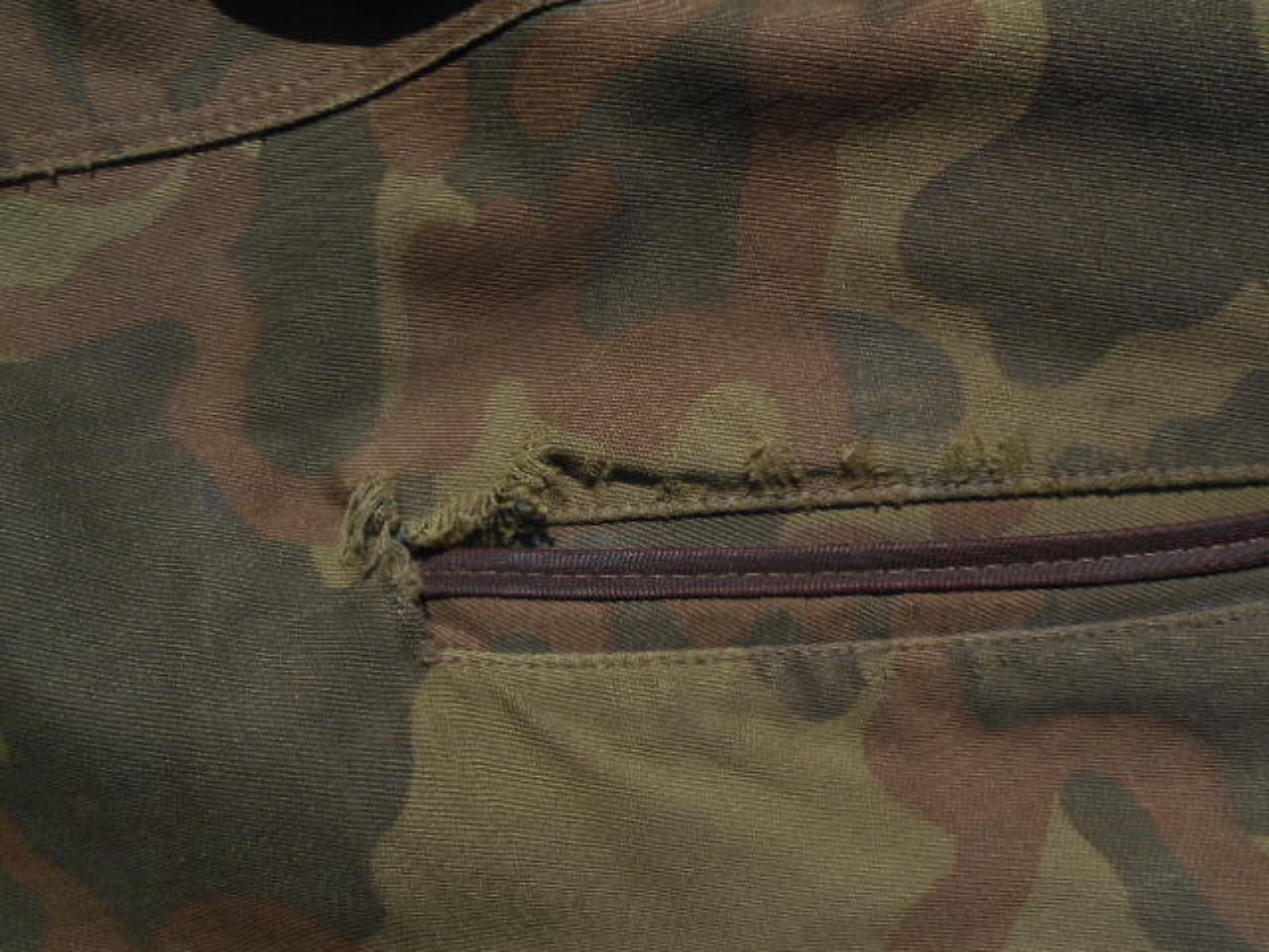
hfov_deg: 60.0
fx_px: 1100
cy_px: 476
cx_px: 634
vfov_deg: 46.8
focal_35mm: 30
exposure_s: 1/1250
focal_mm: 5.1
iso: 80
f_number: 3.4
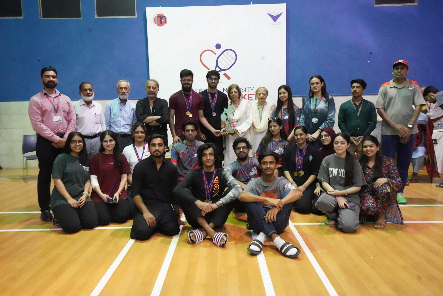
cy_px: 148
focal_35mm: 30
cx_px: 222
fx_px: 369
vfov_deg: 43.6
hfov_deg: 61.9
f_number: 9
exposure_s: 1/40
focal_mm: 30
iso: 25600
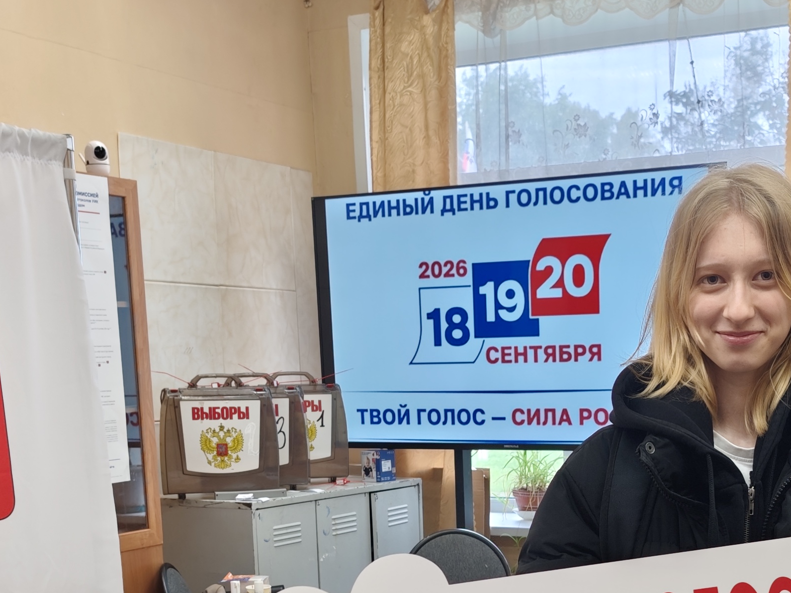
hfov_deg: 32.4
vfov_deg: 23.9
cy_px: 575
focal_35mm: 59
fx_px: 1348
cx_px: 527
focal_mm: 6.04
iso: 500
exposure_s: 1/50
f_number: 1.7
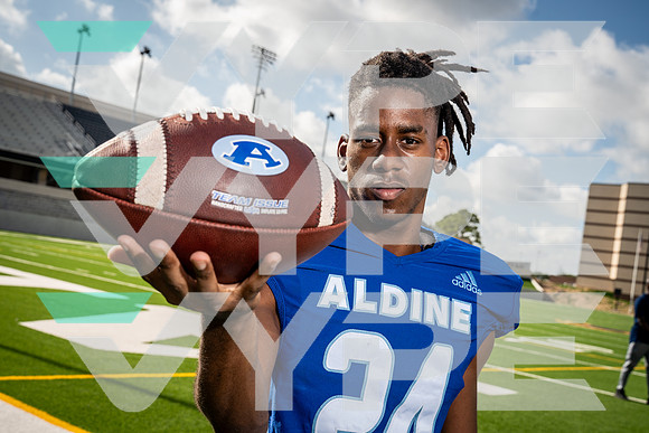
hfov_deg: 44.5
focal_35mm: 44
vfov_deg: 30.5
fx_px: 793
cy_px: 216
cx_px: 324
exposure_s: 1/250
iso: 125
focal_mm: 44
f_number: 8
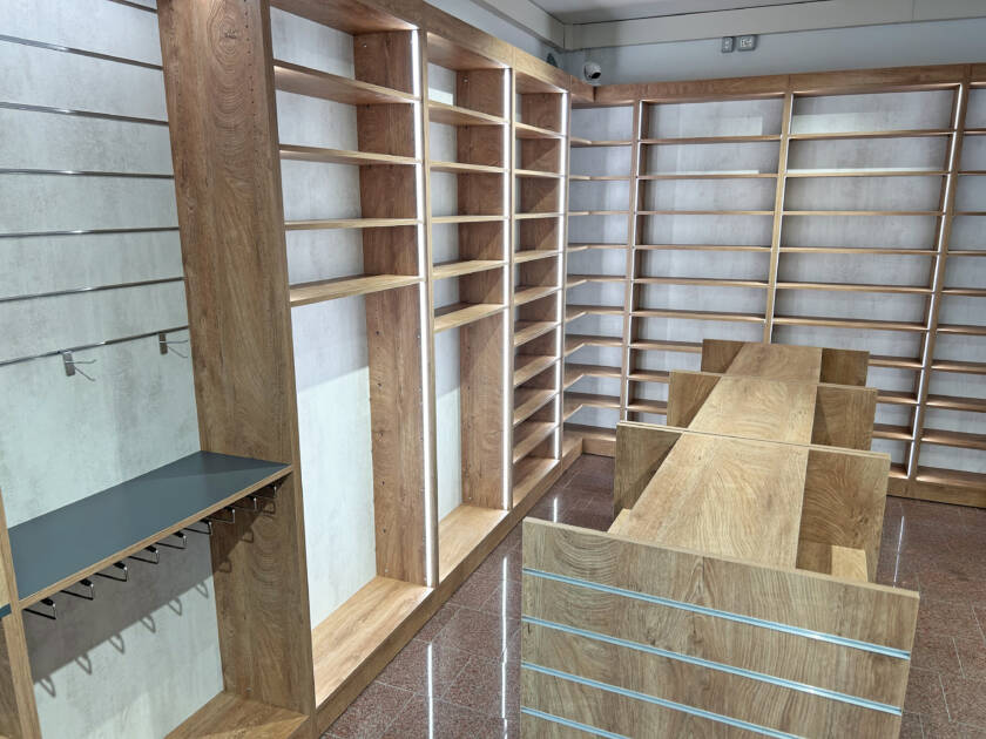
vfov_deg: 53.1
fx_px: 741
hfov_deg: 67.3
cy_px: 370
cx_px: 493
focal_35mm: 26
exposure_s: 1/85
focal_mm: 5.7
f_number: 1.5
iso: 40
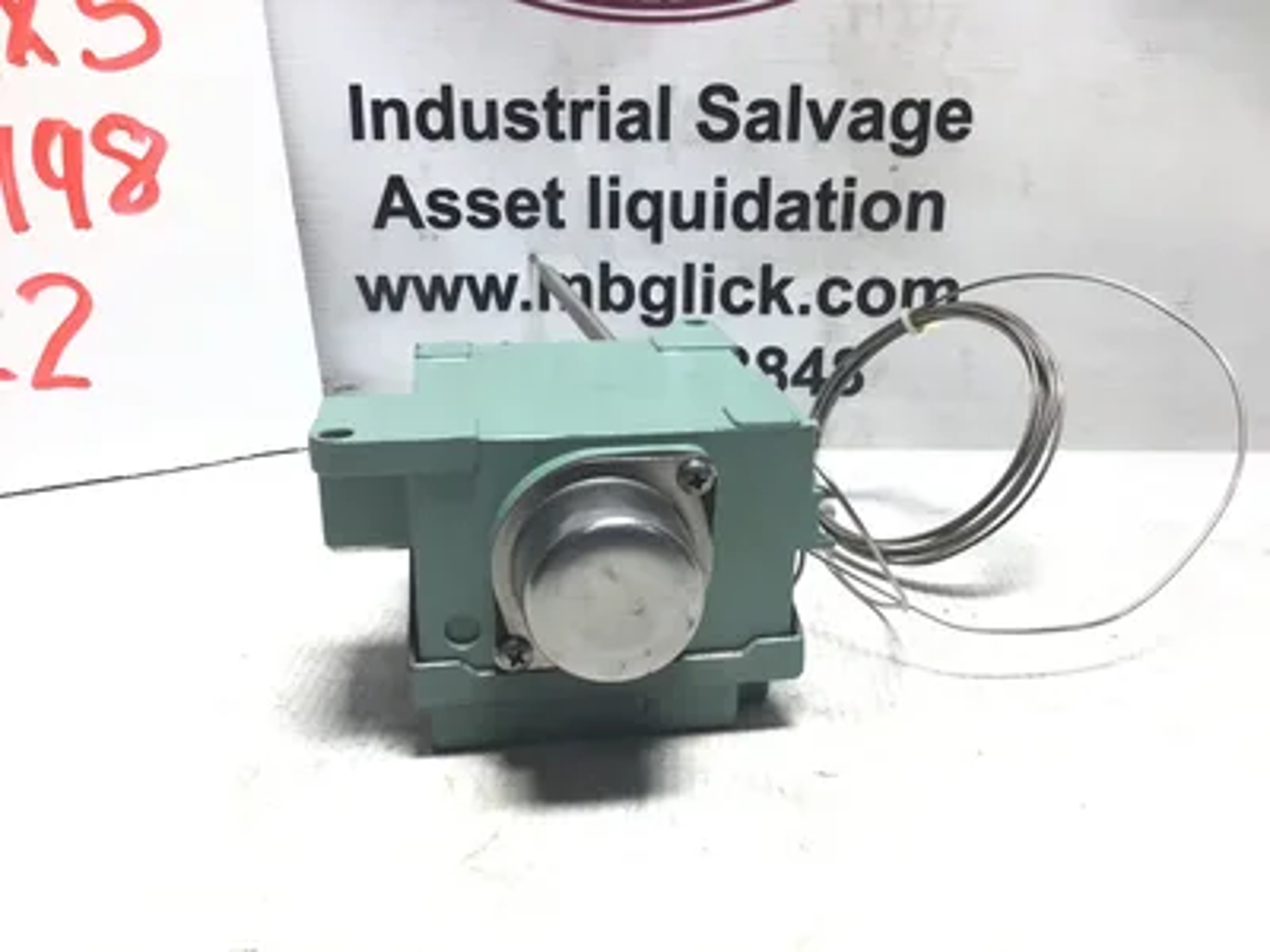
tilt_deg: -19.5
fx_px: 1137
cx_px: 635
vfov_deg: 45.4
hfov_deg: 58.4
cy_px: 476
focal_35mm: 31
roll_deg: -0.9
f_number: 2.4
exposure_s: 1/120
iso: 40
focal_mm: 3.3
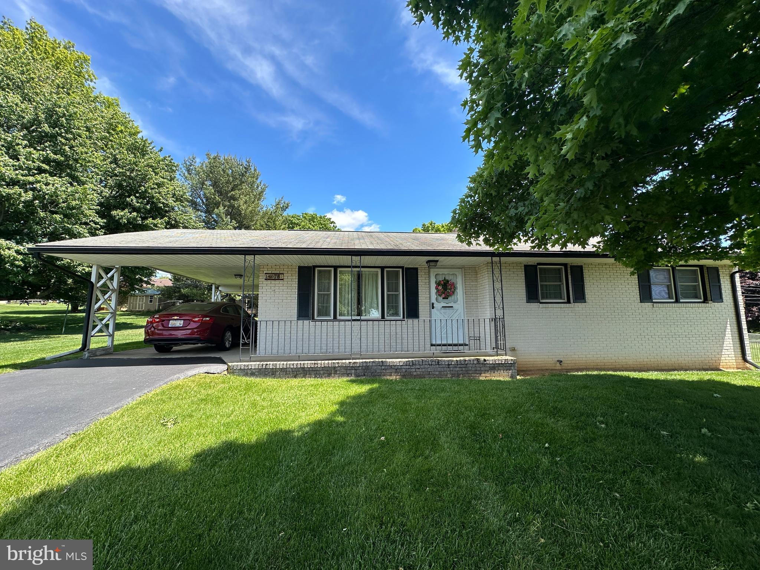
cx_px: 380
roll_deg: +0.8
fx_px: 307
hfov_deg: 102.1
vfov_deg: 85.7
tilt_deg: +7.1
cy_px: 285
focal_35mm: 14
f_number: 2.2
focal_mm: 2.22
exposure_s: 1/682
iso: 40
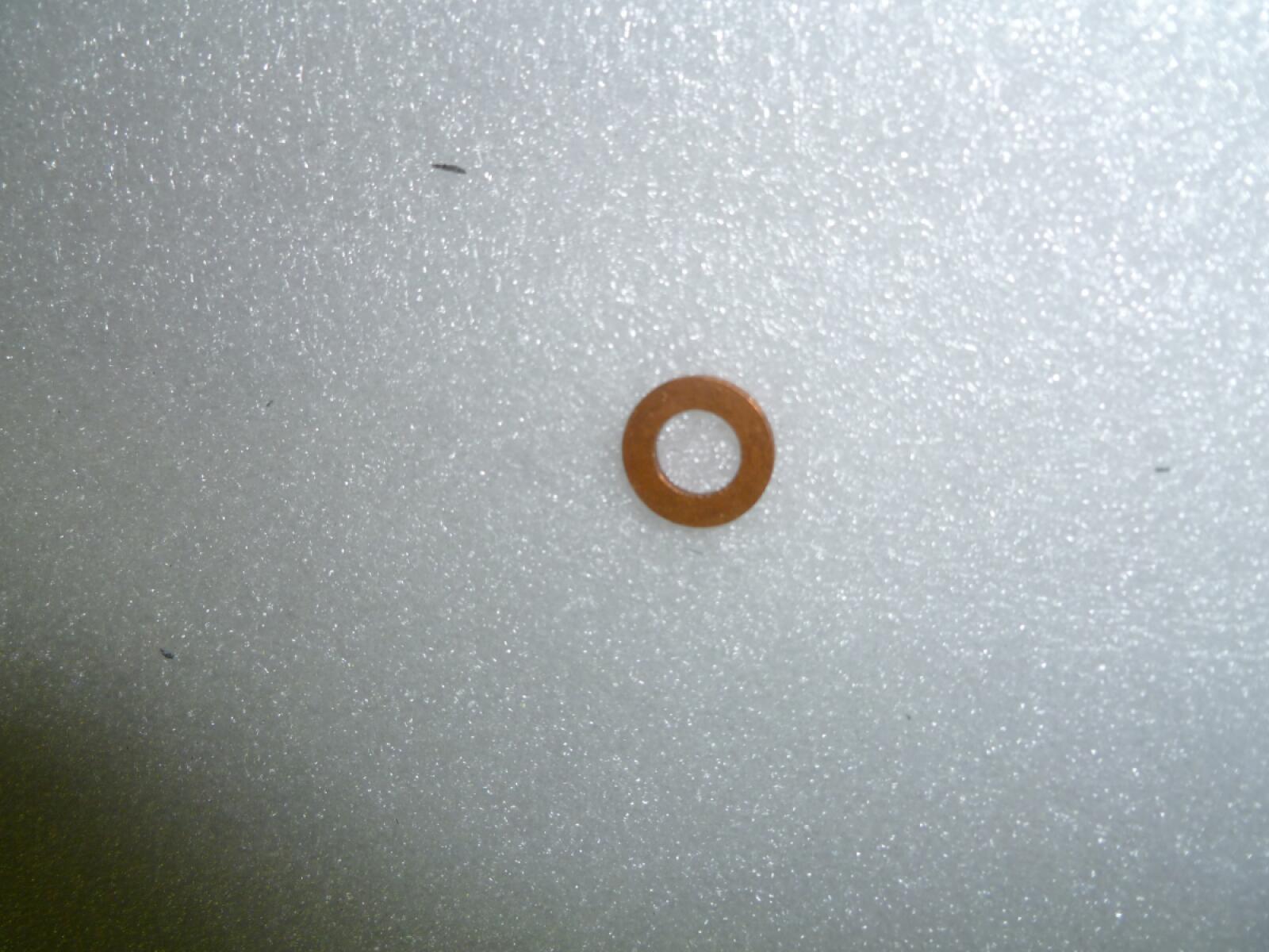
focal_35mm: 28
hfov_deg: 63.4
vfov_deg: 49.7
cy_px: 476
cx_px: 634
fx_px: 1026
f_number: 3.3
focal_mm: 5
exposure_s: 1/30
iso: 100
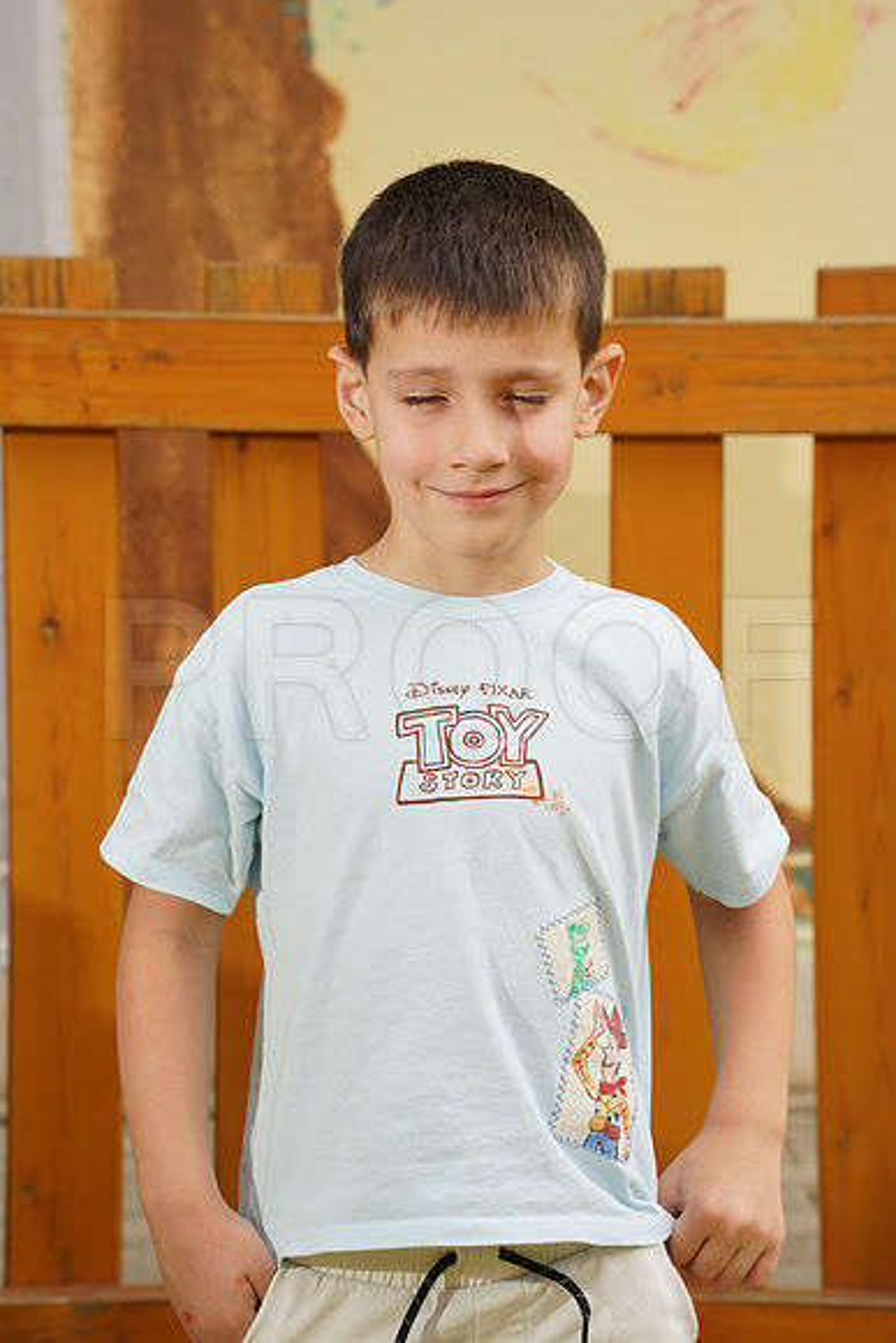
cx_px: 448
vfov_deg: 12.2
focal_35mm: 168
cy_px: 672
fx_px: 6268
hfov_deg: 8.2
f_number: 10
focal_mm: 168
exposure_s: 1/160
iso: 200
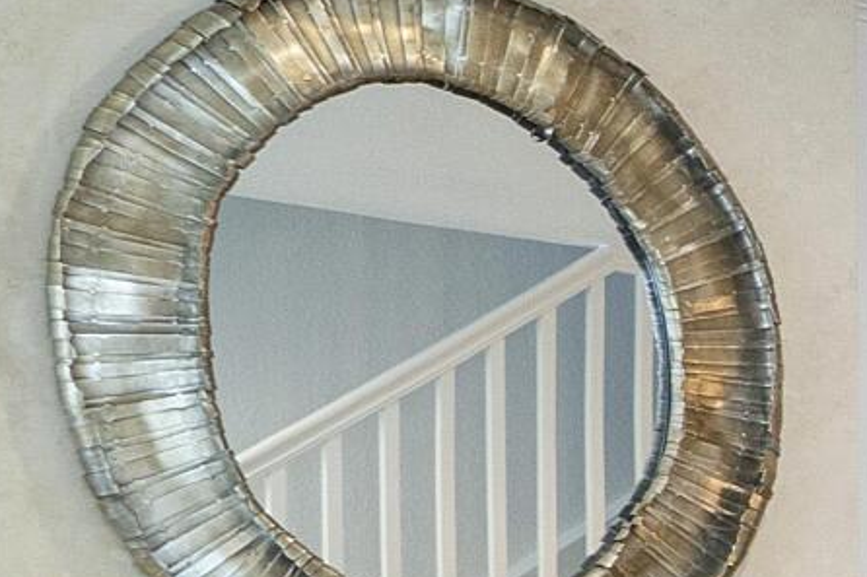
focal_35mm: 101
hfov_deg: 11.8
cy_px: 805
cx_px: 2519
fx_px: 2431
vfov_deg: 13.0
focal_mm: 10
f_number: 11
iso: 160
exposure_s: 1/4
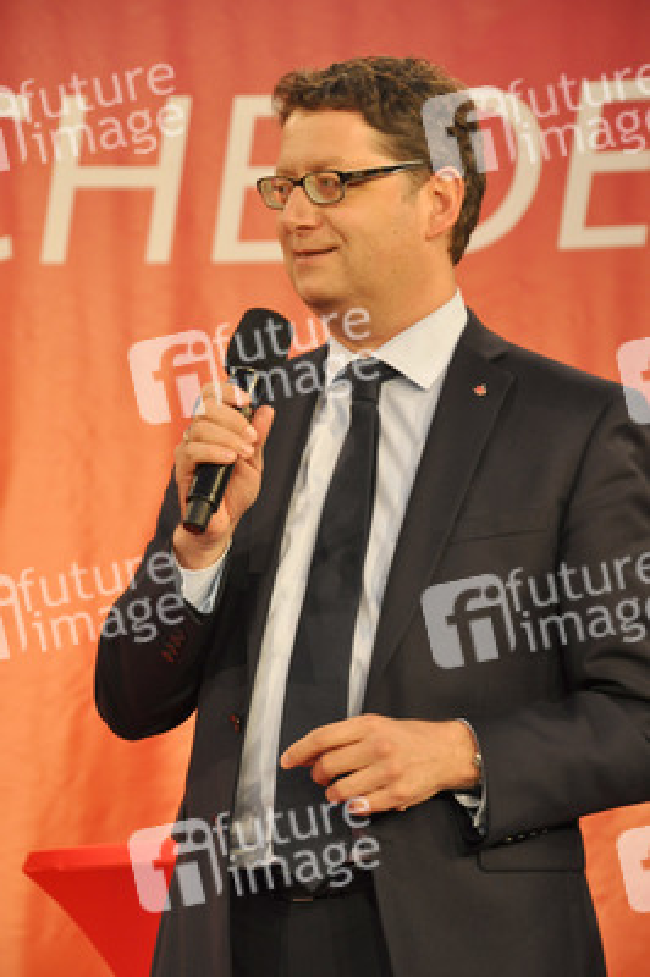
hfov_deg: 10.1
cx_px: 325
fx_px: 3662
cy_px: 488
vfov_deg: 15.2
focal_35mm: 135
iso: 800
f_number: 5.6
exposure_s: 1/160
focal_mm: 90
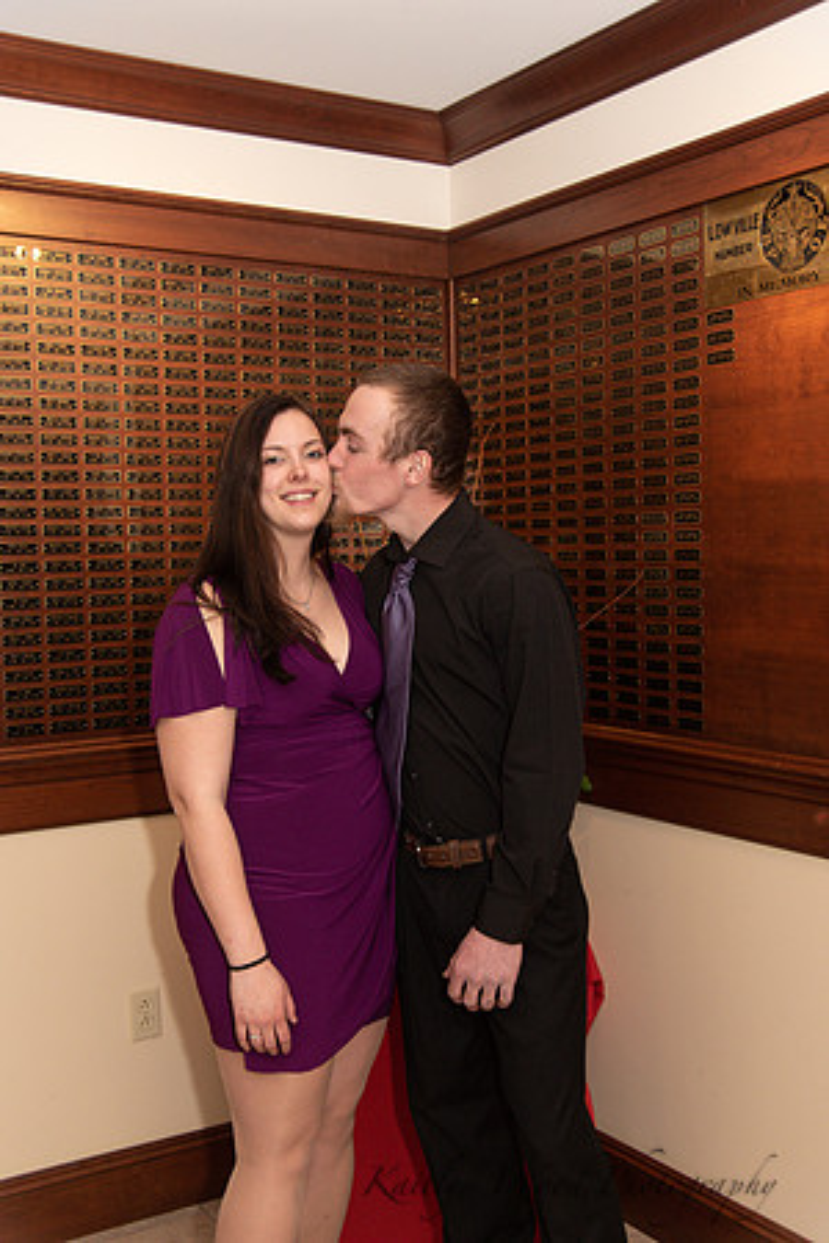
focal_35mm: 38
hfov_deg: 35.1
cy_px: 622
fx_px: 1312
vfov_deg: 50.7
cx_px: 414
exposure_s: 1/200
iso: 800
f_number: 4
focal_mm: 38
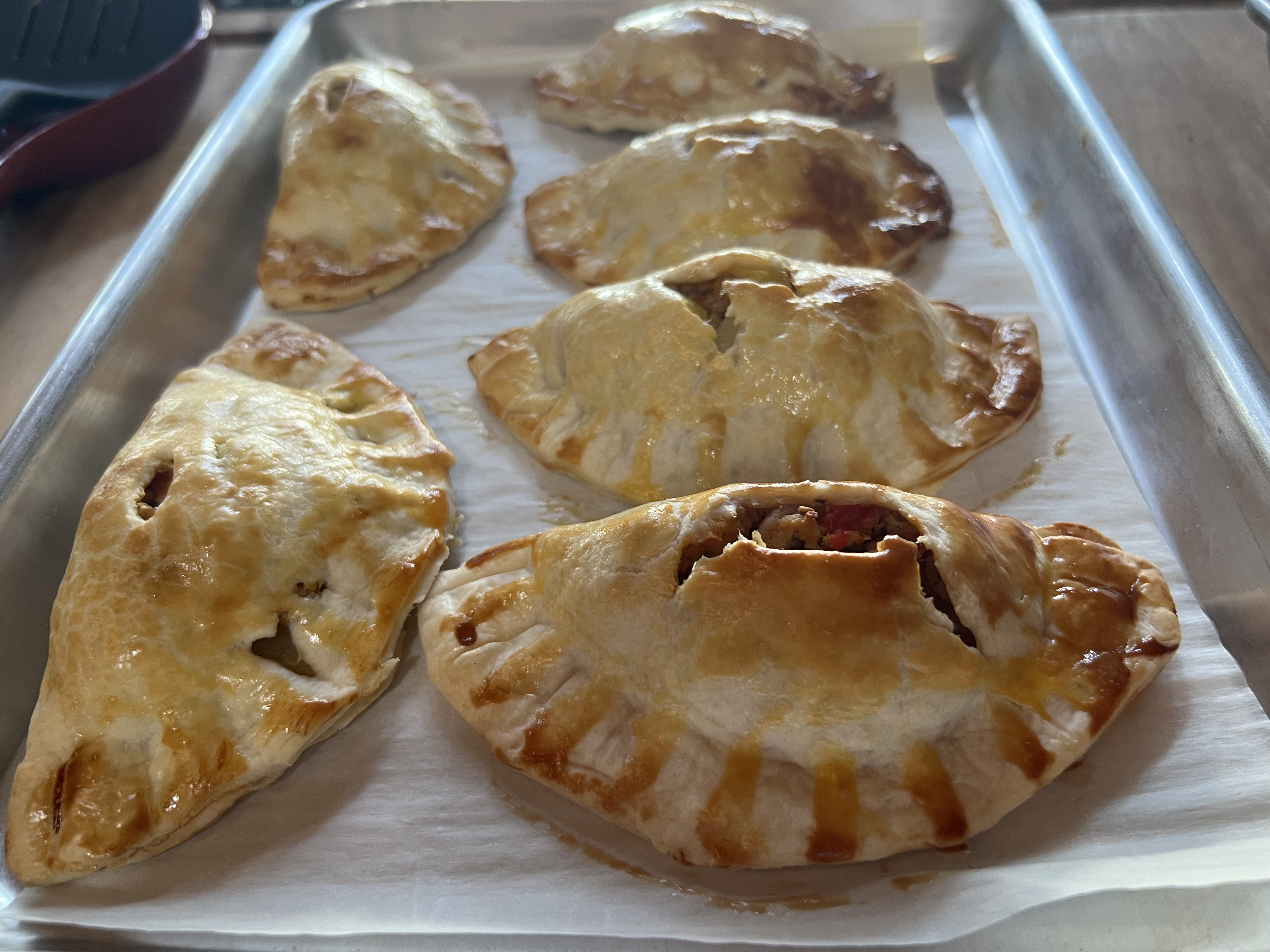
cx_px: 635
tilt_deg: -46.4
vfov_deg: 53.1
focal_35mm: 26
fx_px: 954
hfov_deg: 67.3
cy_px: 476
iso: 100
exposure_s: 1/60
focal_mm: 5.7
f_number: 1.5
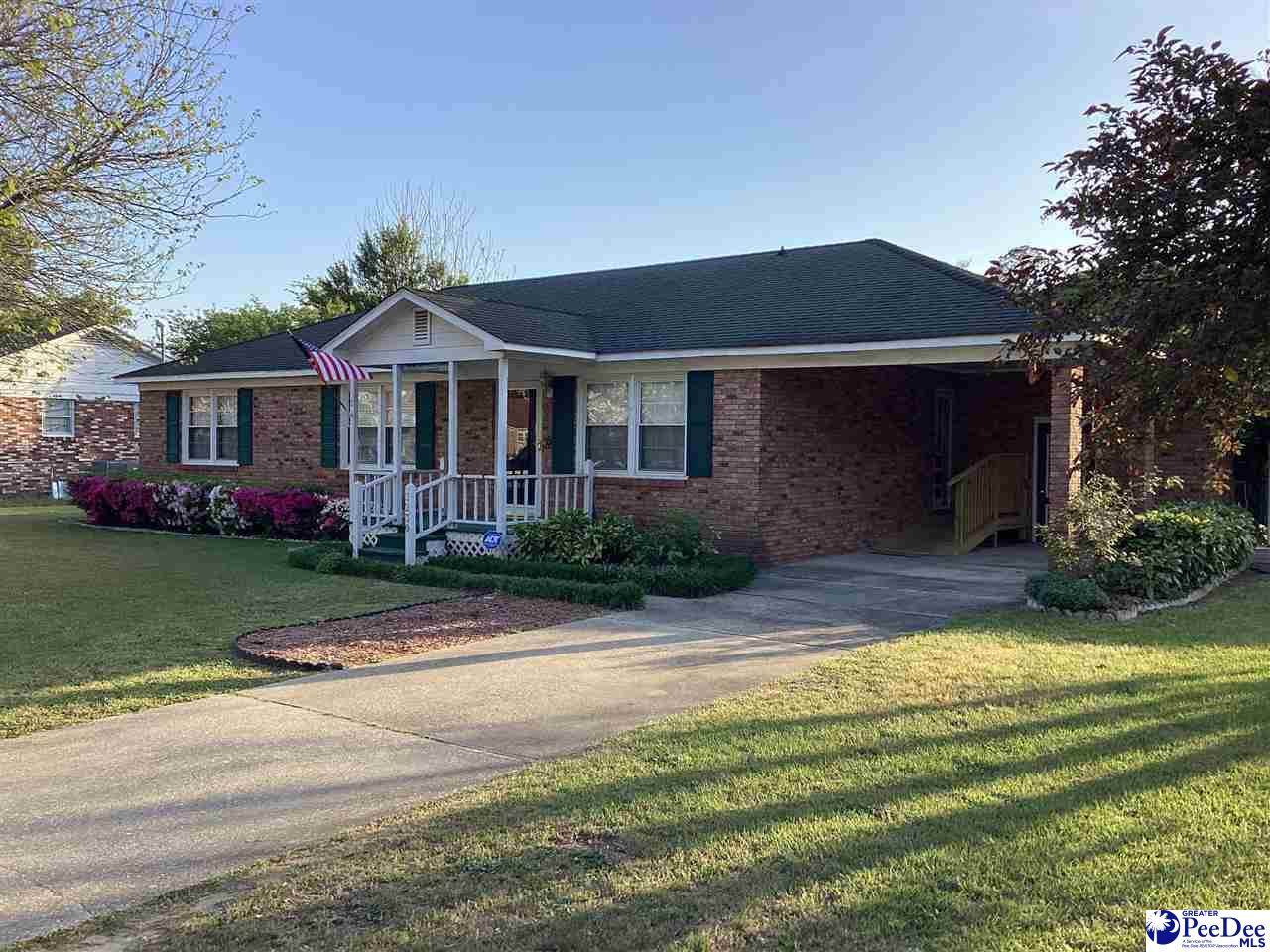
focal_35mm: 31
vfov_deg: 45.4
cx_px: 635
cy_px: 476
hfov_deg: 58.4
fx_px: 1137
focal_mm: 3.3
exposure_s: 1/448
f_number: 2.4
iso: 25
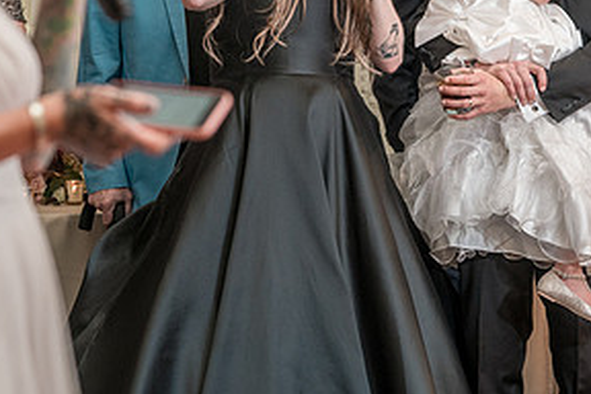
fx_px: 2906
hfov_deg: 11.6
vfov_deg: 7.7
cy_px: 19
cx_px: 238
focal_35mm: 177
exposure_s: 1/200
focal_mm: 88
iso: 2000
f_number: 4
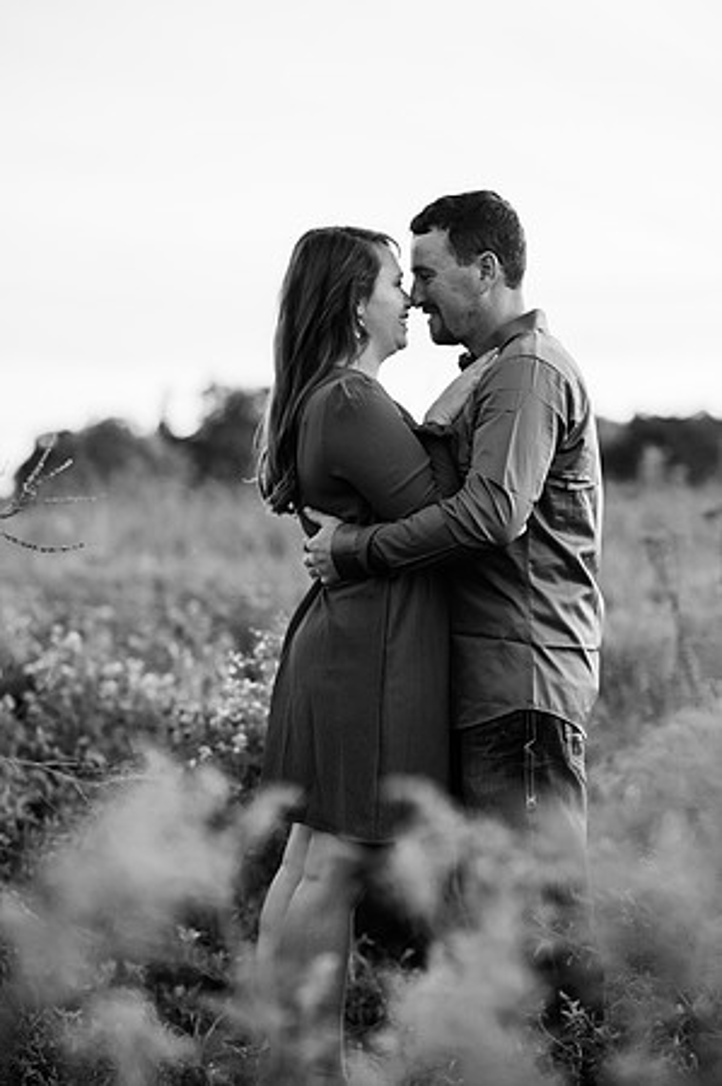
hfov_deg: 16.0
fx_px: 2563
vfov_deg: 23.9
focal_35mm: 85
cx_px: 361
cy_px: 543
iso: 500
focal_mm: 85
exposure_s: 1/200
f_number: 2.5
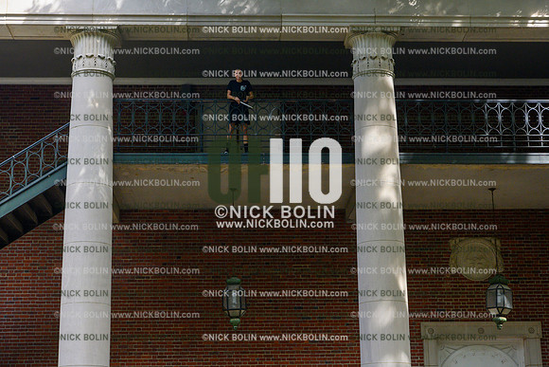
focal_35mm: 70
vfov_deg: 19.5
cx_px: 274
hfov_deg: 28.8
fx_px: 1068
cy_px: 184
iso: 2500
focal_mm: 70
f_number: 11
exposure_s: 1/500
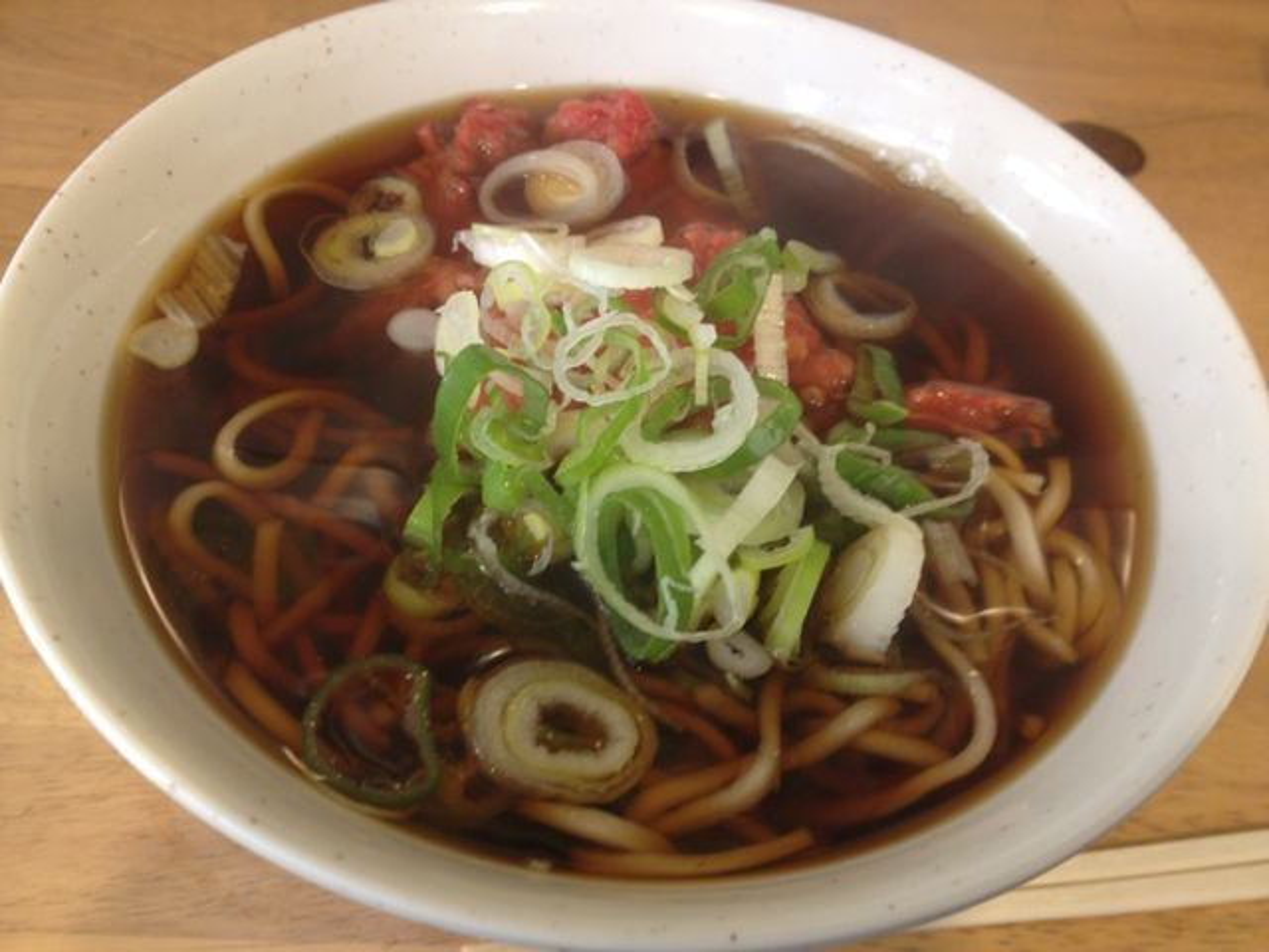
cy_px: 476
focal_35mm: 35
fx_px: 1283
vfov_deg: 40.7
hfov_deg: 52.6
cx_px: 634
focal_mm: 4.28
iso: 100
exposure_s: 1/20
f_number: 2.4
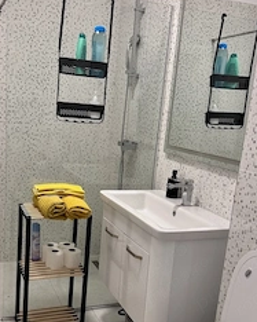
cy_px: 194
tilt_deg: -12.8
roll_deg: -4.4
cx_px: 95
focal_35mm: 40
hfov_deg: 37.1
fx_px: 381
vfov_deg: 45.6
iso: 160
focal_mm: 6.76
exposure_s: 1/50
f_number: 1.78
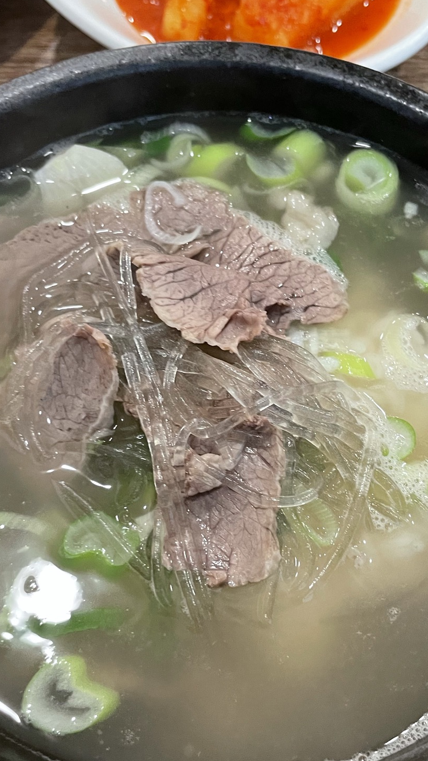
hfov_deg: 29.7
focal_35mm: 40
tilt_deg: -66.1
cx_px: 225
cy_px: 421
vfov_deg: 50.4
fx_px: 807
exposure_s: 1/60
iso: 320
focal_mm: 4.2
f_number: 1.6
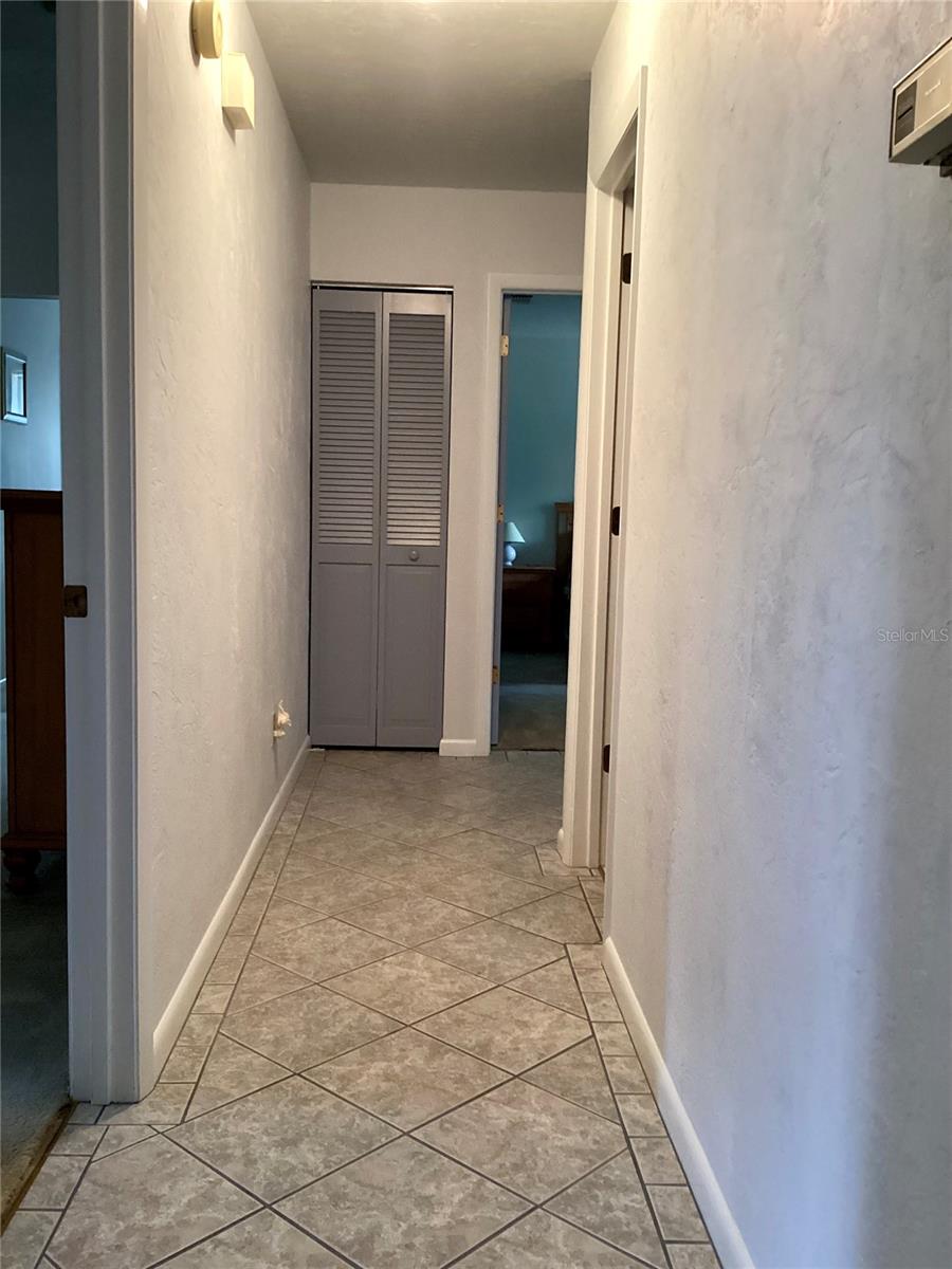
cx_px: 476
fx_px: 1137
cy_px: 634
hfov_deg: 45.4
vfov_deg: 58.4
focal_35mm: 31
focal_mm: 3.3
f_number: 2.4
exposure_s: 1/40
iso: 320
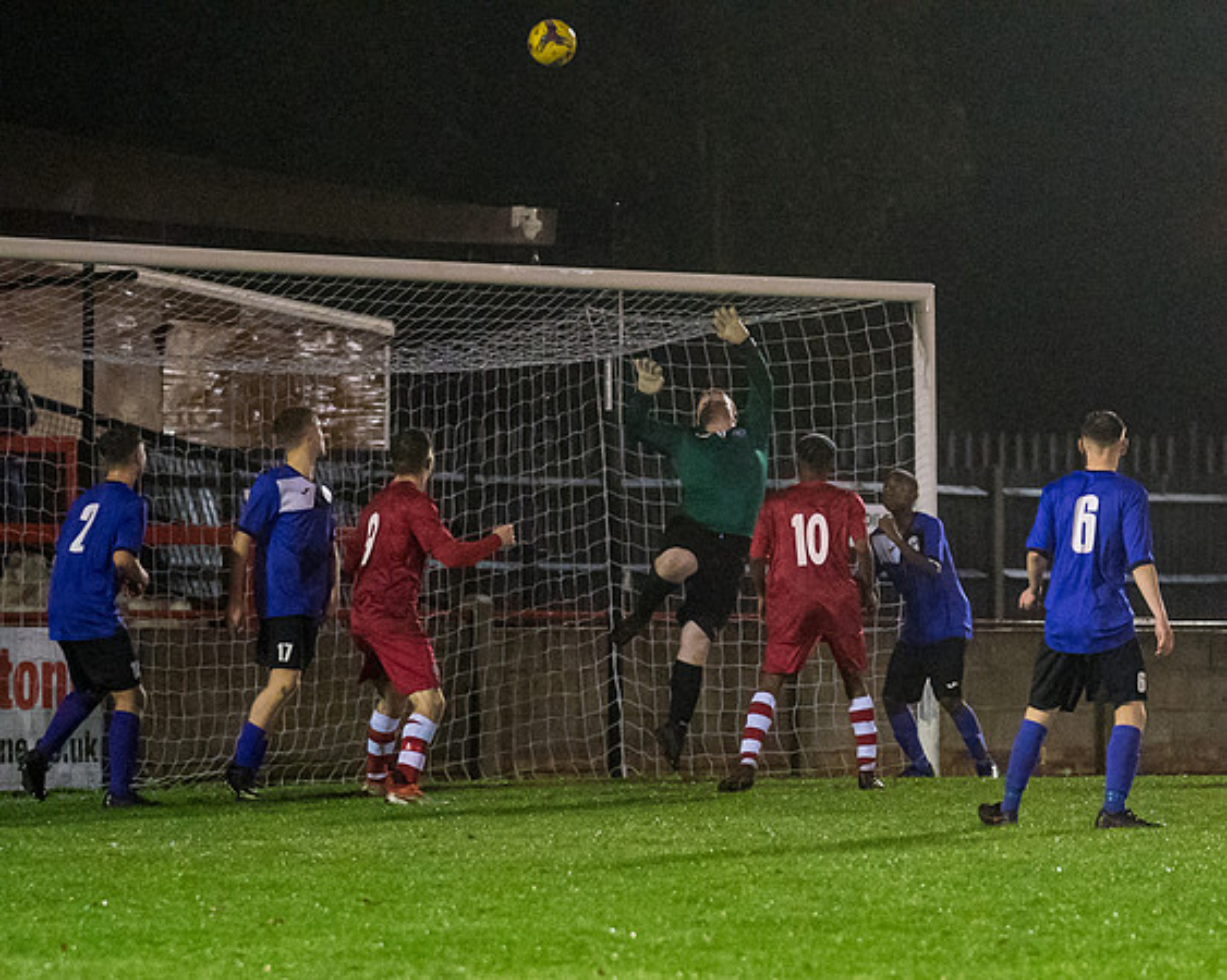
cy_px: 585
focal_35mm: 242
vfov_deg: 6.4
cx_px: 879
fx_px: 8783
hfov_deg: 8.0
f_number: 2.8
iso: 6400
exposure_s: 1/1000
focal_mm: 120
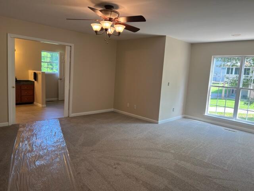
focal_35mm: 26
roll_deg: -3.3
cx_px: 127
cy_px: 96
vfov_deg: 53.1
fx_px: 191
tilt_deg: -7.6
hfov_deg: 67.3
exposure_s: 1/135
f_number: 1.5
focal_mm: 5.7
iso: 64
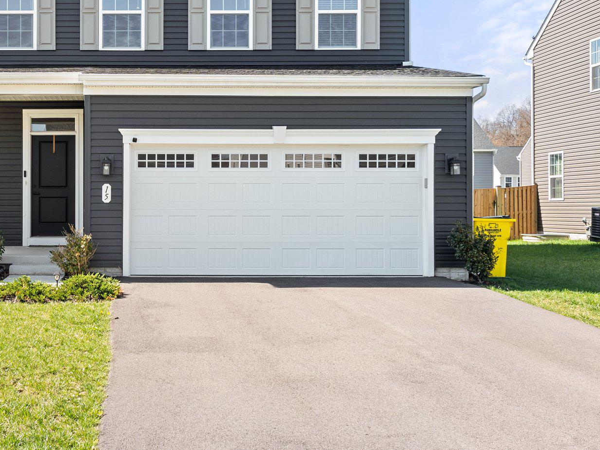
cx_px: 116
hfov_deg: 38.1
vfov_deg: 29.8
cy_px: 119
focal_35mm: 48
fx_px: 832
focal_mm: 20
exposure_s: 1/40
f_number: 9
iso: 100
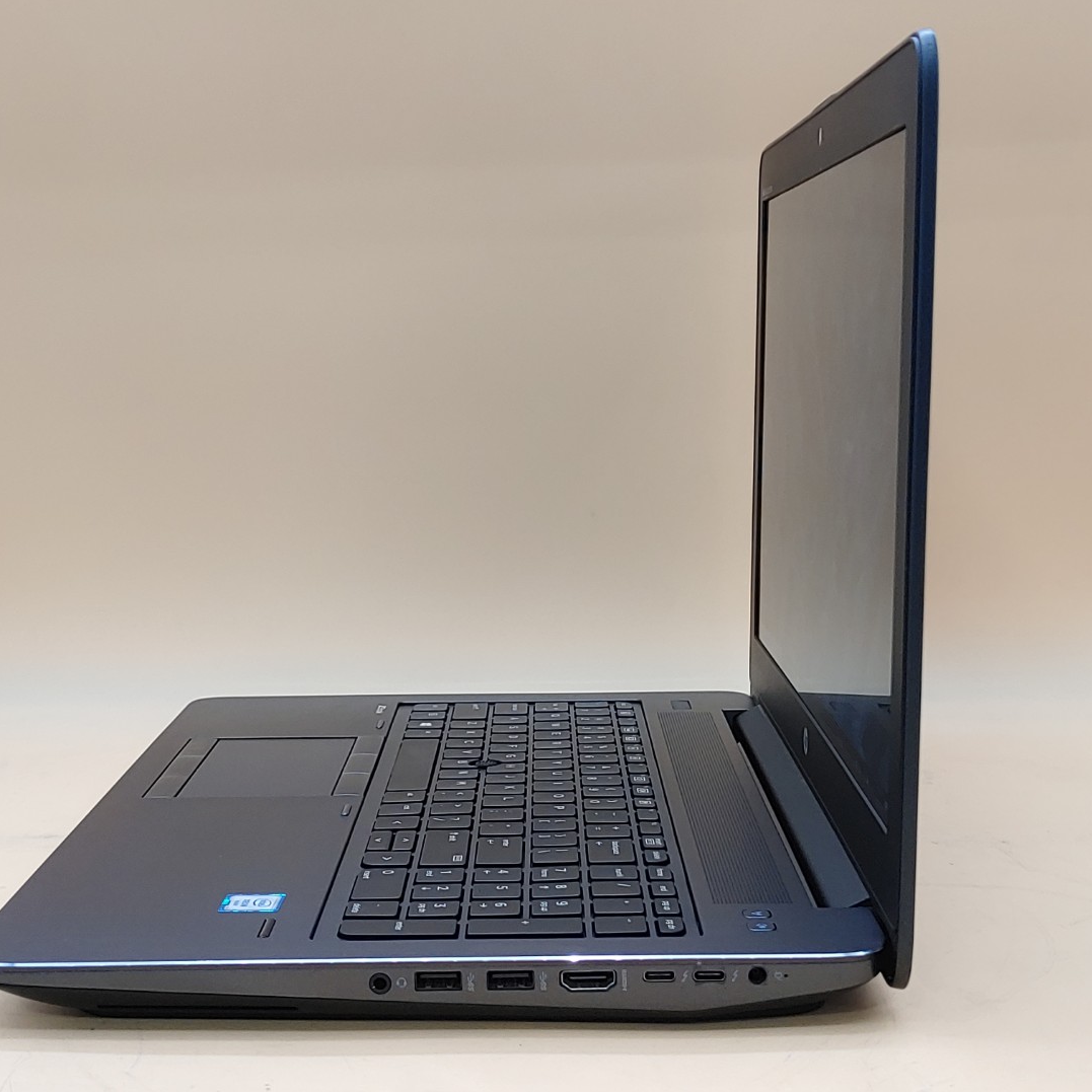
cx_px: 485
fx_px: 1856
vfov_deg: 32.8
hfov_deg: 32.8
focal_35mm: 52
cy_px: 545
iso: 50
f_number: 1.8
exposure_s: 1/65
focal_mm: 4.36
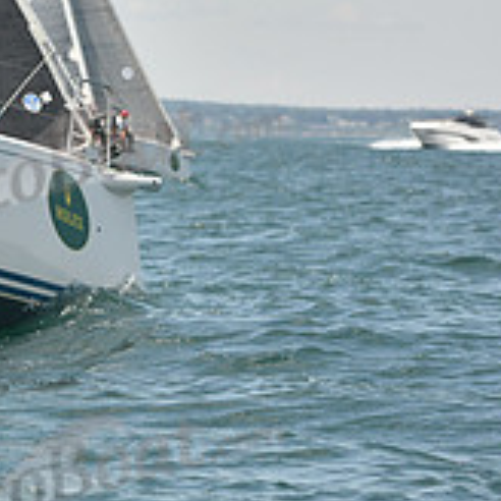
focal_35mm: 336
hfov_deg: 5.2
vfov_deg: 5.2
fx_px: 5502
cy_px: 50
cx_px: -302
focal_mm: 112
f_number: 5
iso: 320
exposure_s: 1/1250
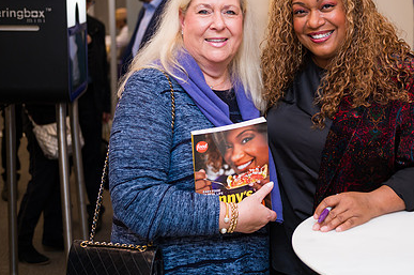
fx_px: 689
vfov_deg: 22.5
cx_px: 304
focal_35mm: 60
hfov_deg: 32.9
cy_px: 91
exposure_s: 1/200
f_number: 3.2
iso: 400
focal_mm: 40
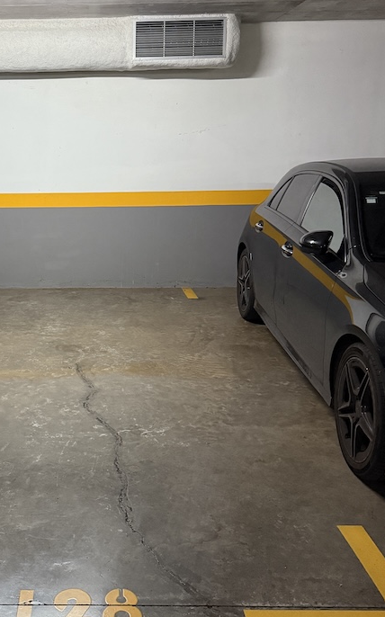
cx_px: 67
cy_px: 282
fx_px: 639
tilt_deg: -10.5
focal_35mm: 38
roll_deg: +0.6
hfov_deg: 32.5
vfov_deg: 51.5
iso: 640
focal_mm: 6.76
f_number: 1.78
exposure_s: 1/50
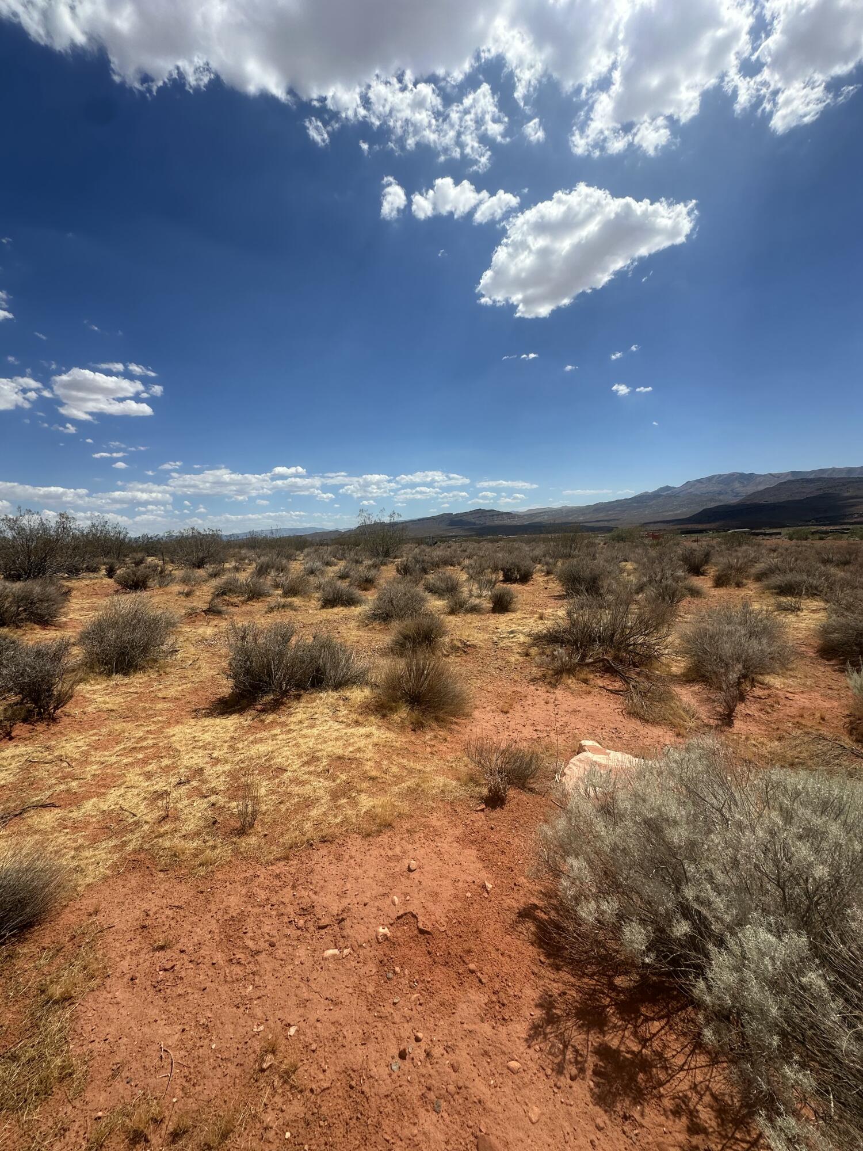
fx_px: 465
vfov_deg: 102.1
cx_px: 432
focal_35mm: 14
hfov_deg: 85.7
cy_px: 576
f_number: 2.2
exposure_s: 1/3205
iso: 40
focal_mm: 2.22
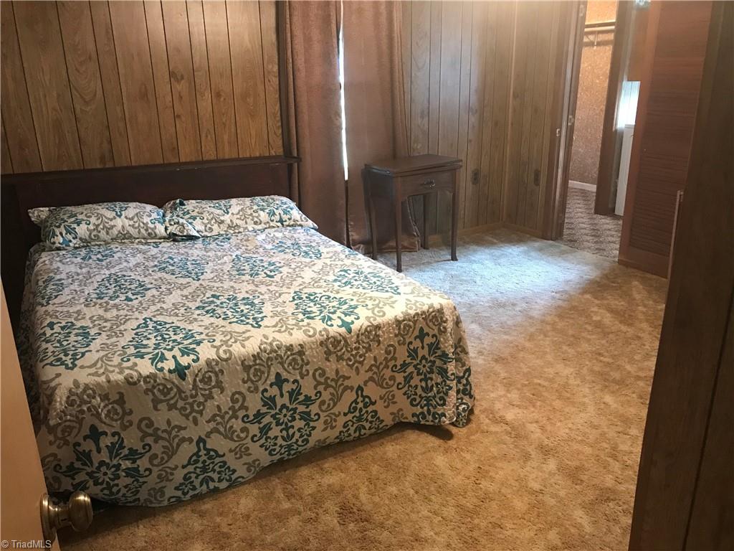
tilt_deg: -17.7
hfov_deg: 63.4
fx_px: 594
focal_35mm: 28
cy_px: 276
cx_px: 367
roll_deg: +0.3
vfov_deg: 49.7
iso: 100
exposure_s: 1/9
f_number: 1.8
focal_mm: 3.99
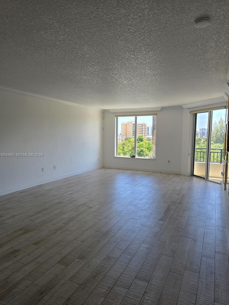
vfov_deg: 71.6
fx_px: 212
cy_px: 155
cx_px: 113
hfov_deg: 56.8
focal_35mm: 24
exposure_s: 1/120
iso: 32
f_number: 1.7
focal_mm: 6.3
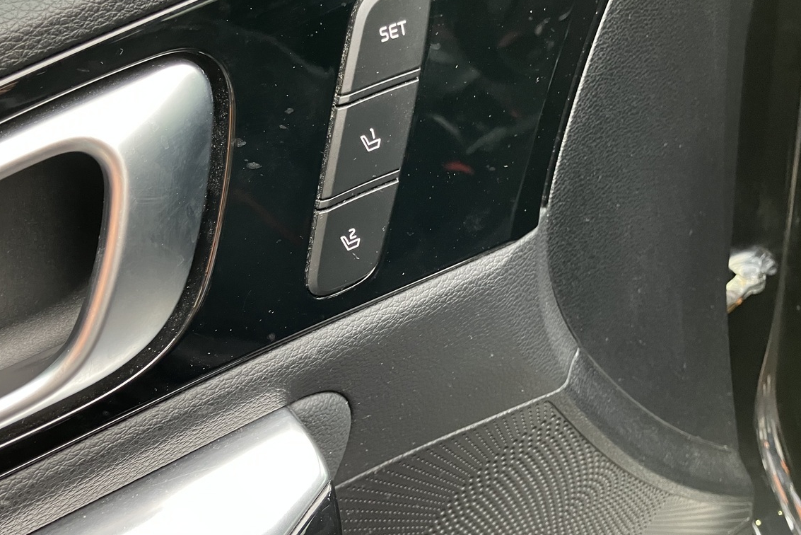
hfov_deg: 51.6
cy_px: 236
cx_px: 324
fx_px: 823
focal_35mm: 37
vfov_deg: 35.9
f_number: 1.8
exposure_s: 1/60
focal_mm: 3.99
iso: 160
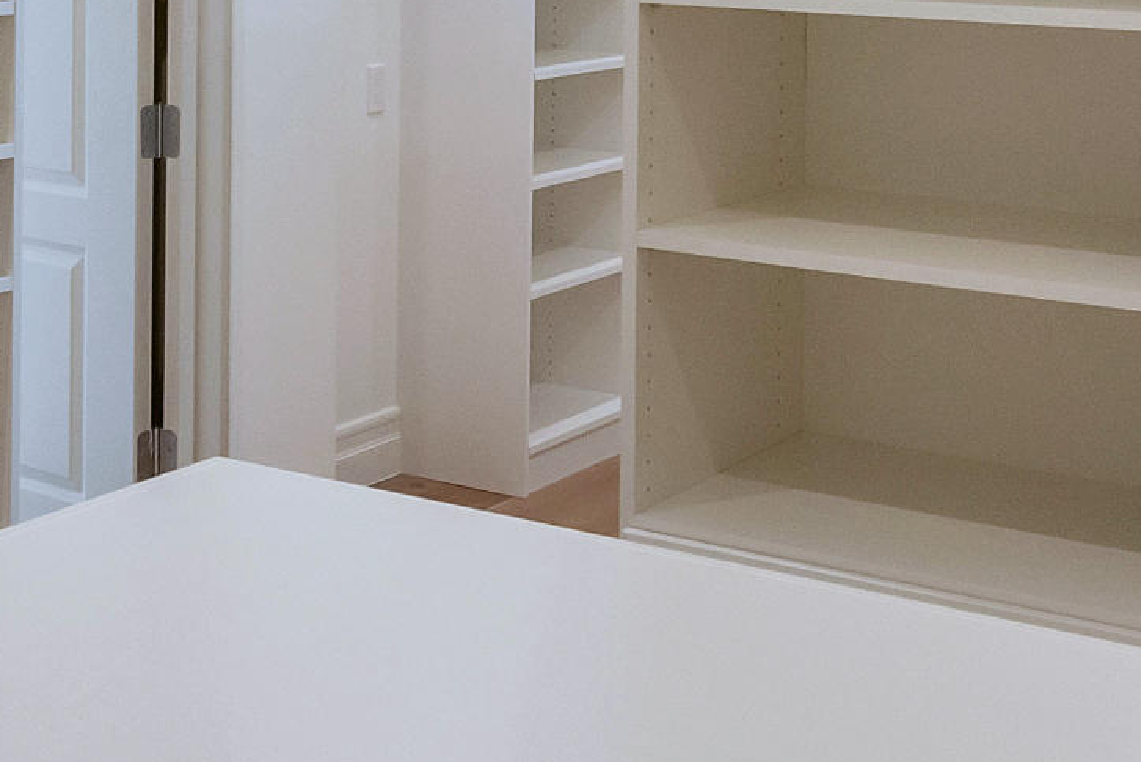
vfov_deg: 19.0
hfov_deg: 28.8
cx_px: 196
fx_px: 2157
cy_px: -135
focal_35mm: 68
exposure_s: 1/80
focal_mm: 11
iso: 1000
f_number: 5
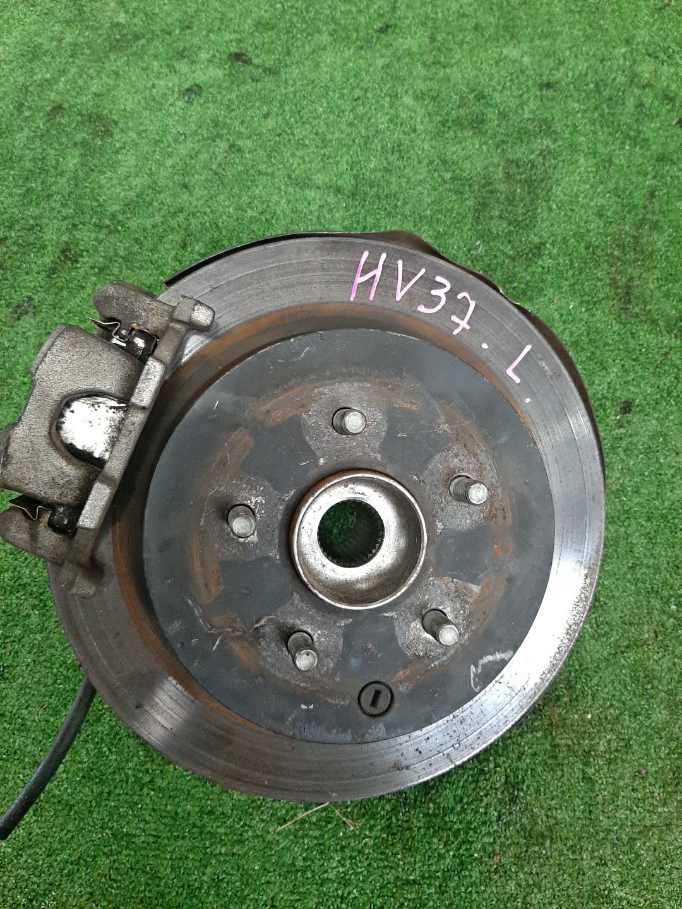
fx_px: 683
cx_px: 341
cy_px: 454
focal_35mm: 26
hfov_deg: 53.1
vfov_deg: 67.3
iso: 245
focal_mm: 3.93
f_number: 1.7
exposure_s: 1/50
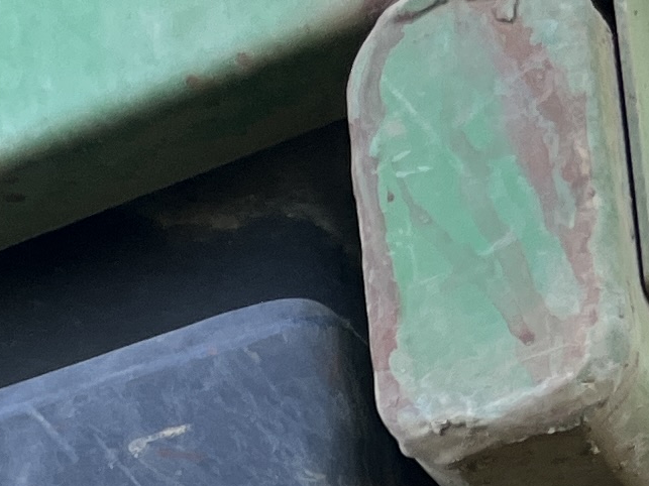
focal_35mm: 163
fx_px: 3055
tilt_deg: +10.6
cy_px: 1379
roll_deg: +4.3
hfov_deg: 11.2
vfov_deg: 8.0
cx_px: -572
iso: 50
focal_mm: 5.1
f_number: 1.6
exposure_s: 1/412
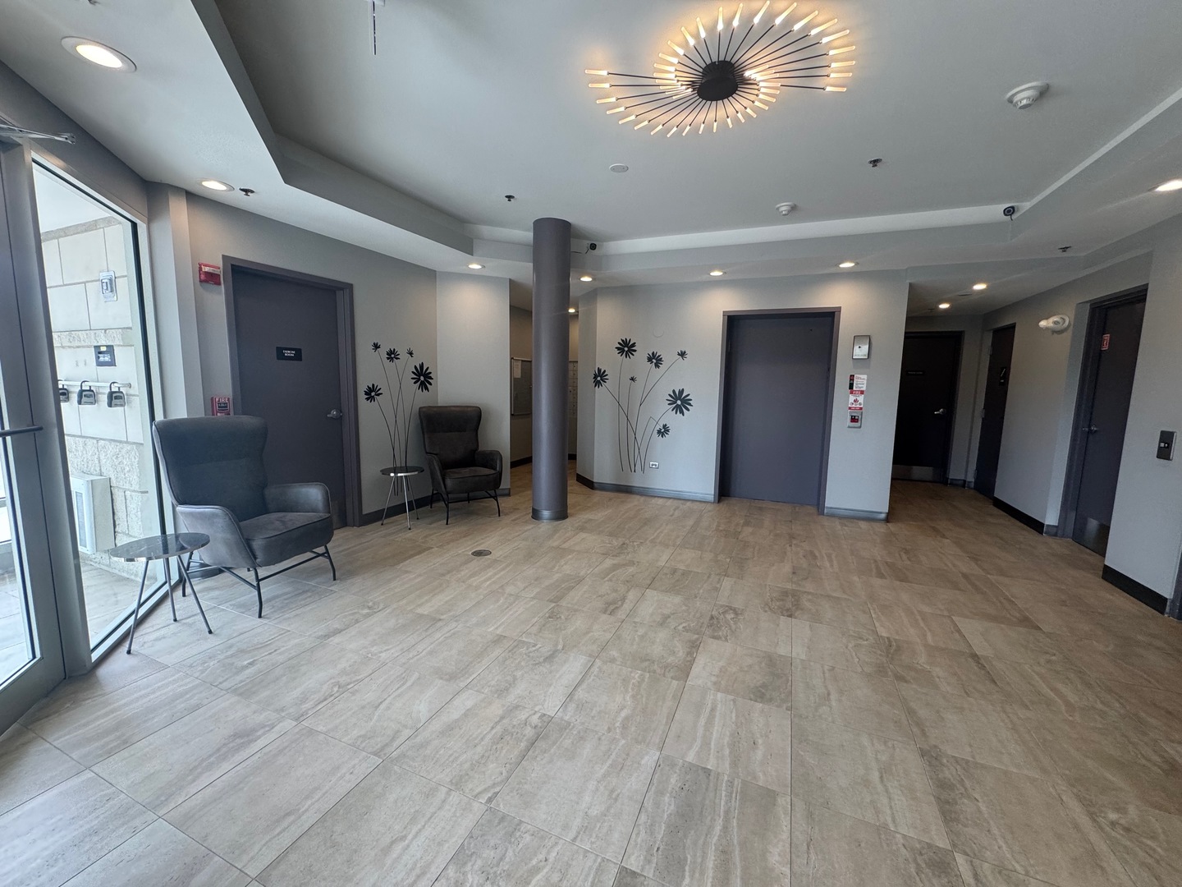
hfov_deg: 102.1
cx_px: 591
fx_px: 478
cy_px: 444
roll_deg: -0.8
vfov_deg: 85.7
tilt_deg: -6.8
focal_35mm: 14
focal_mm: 2.22
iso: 160
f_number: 2.2
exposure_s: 1/100
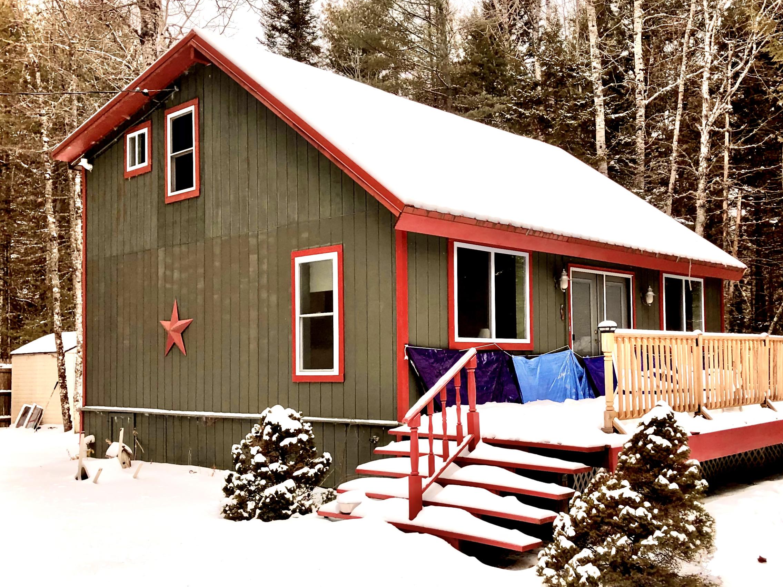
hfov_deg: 50.0
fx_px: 837
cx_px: 435
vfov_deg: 38.6
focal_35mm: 37
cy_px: 329
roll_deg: +1.2
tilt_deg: +1.3
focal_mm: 4
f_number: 1.8
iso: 20
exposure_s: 1/232
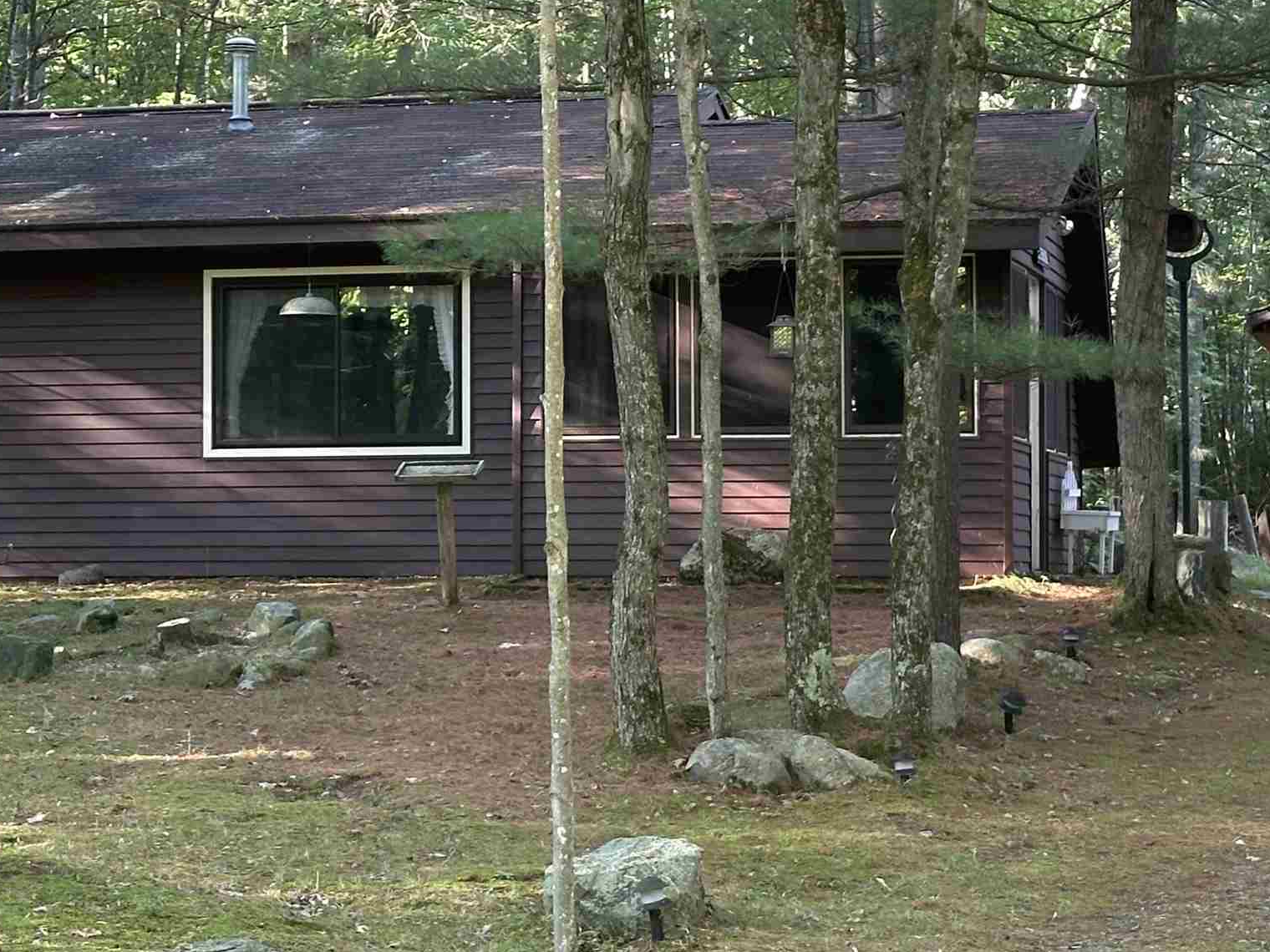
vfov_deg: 15.2
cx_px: 564
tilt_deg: +3.3
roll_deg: +0.0
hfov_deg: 20.2
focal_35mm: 97
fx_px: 3559
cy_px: 367
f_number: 1.78
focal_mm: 6.86
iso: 100
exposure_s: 1/60
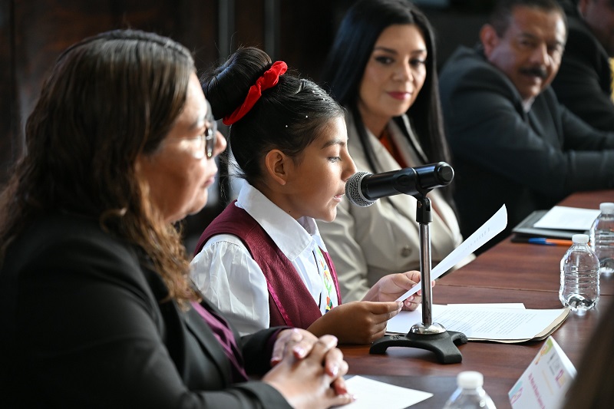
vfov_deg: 11.4
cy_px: 204
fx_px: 2046
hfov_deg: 17.1
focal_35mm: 120
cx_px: 307
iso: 2200
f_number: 4
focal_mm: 120
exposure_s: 1/60
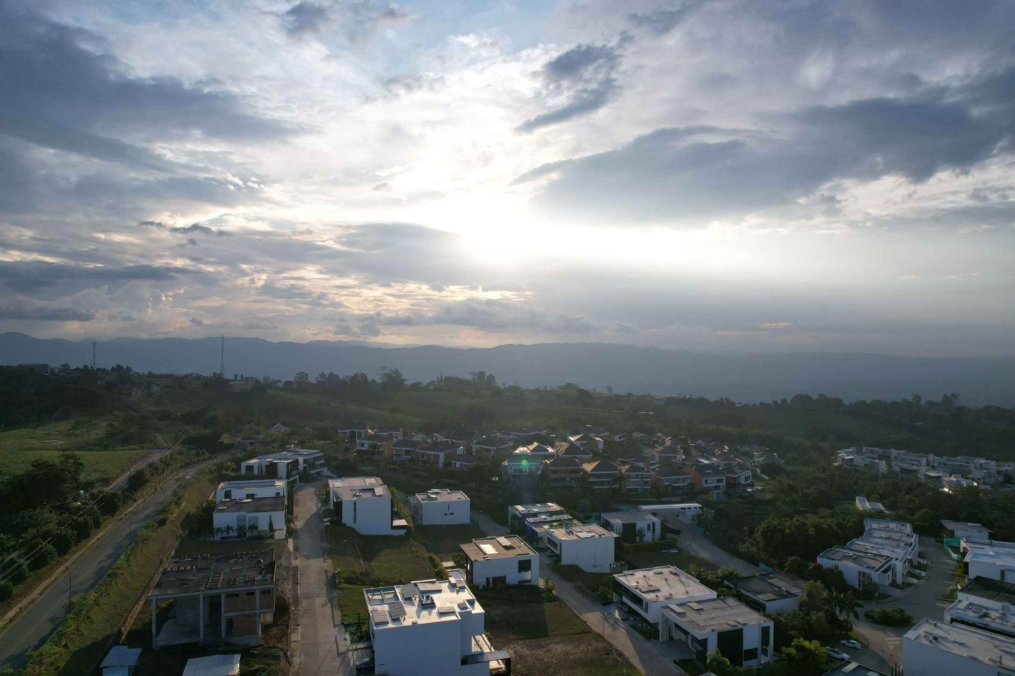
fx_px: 620
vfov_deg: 57.2
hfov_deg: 78.6
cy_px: 338
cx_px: 508
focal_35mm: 22
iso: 100
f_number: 2.8
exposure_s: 1/1500
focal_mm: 8.38
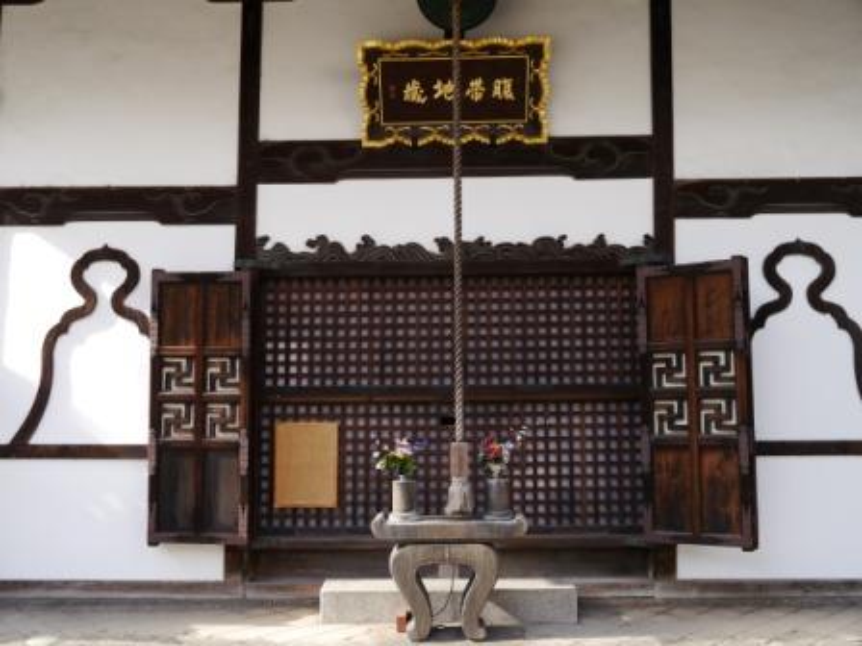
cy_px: 323
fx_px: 996
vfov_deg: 36.0
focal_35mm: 40
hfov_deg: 46.8
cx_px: 431
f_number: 5.6
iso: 160
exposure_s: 1/160
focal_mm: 20
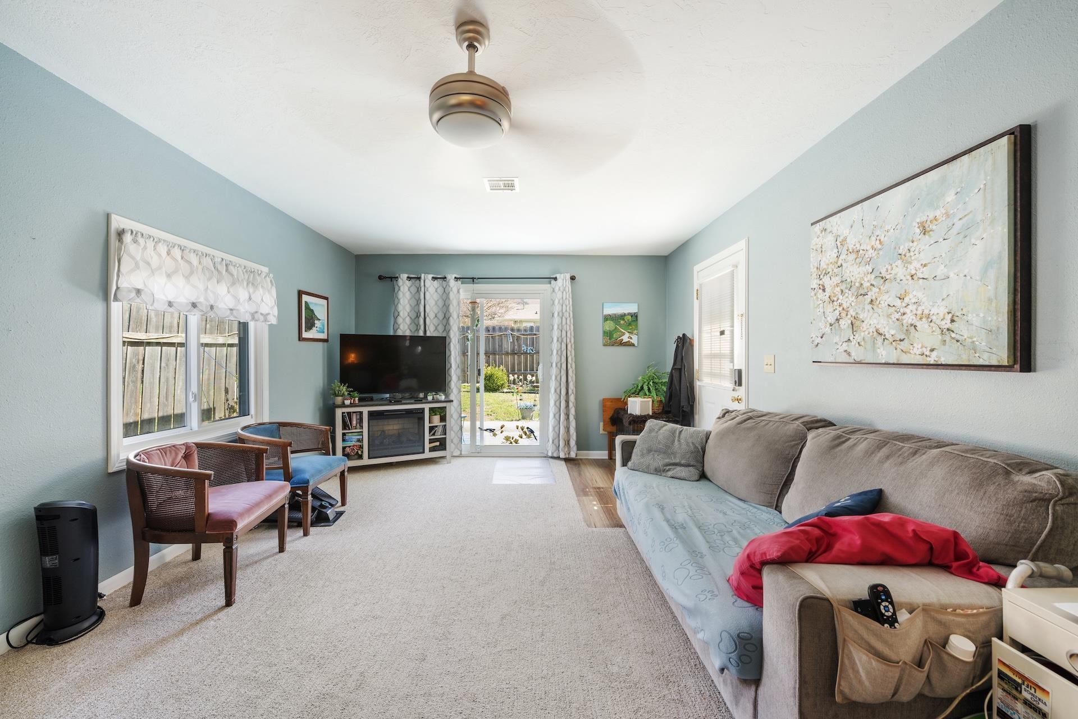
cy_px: 360
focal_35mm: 14
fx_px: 419
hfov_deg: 104.3
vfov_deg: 81.2
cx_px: 539
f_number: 7.1
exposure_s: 1/15
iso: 400
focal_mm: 14
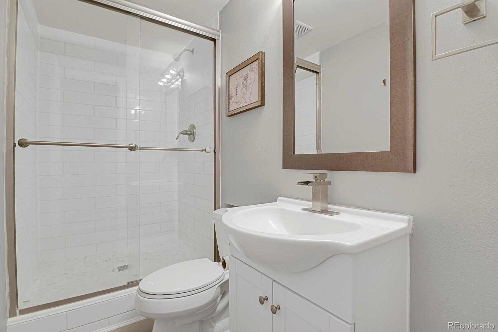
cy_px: 166
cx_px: 249
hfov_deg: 93.3
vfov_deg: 70.4
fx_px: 235
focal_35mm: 17
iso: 250
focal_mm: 17
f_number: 8
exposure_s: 2.5
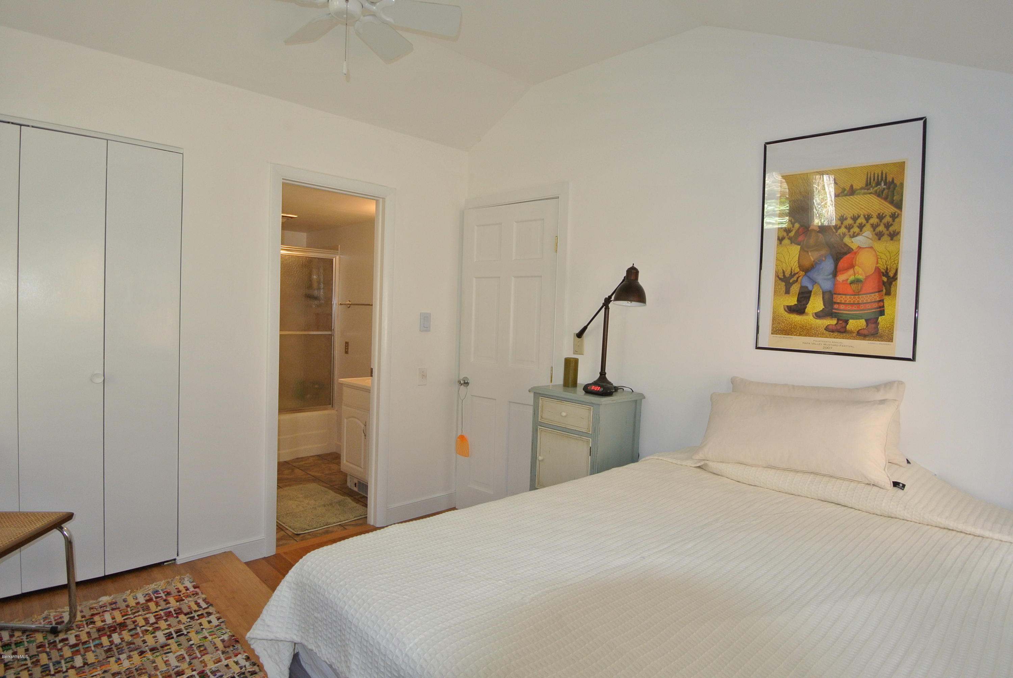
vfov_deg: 62.1
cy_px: 339
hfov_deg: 83.9
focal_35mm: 20
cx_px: 506
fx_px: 563
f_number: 3.8
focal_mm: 7.5
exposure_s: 1/60
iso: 320
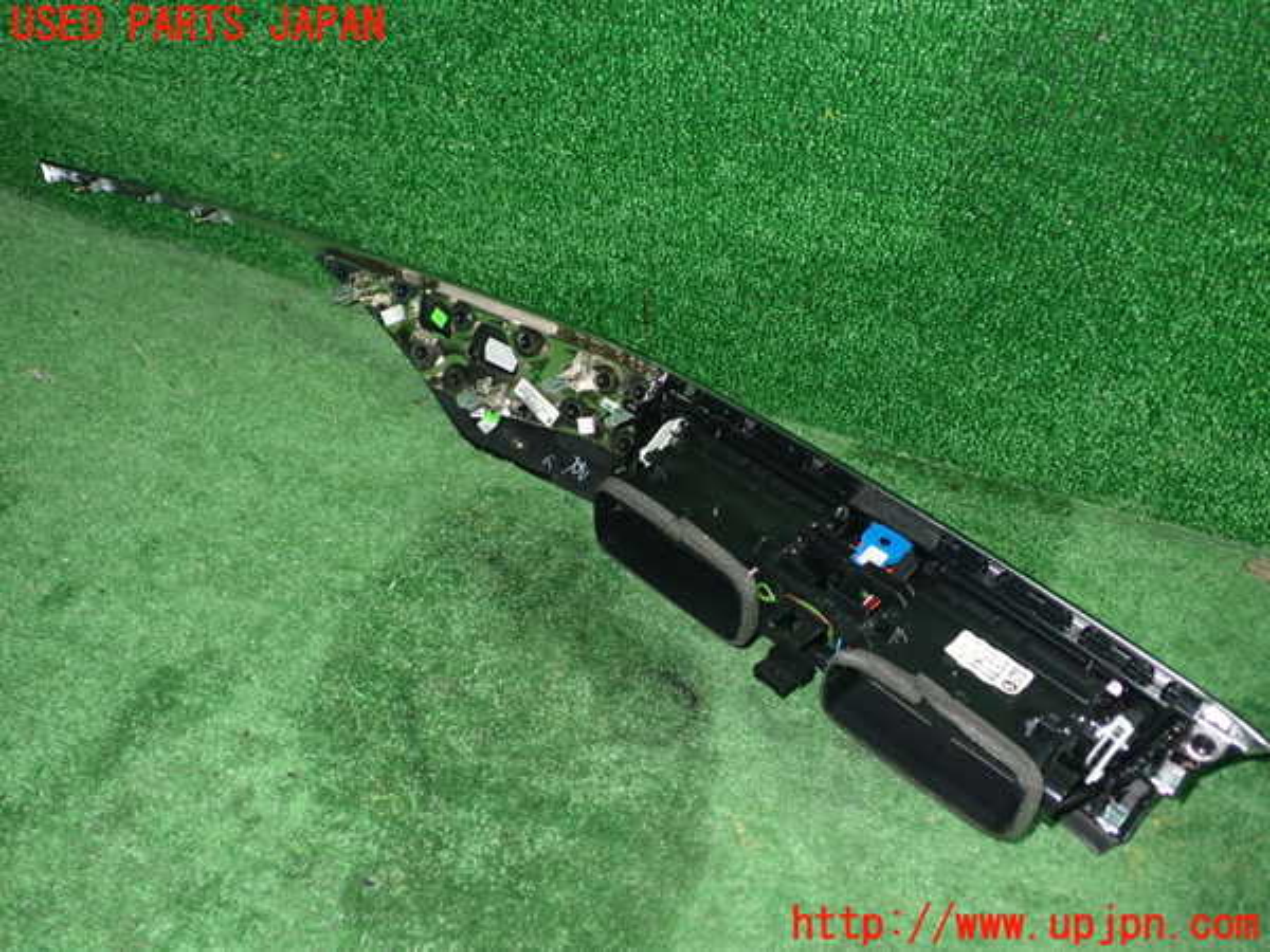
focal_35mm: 32
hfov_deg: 56.8
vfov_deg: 44.2
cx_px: 635
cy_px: 476
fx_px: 1174
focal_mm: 5.79
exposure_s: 1/30
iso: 500
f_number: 7.1
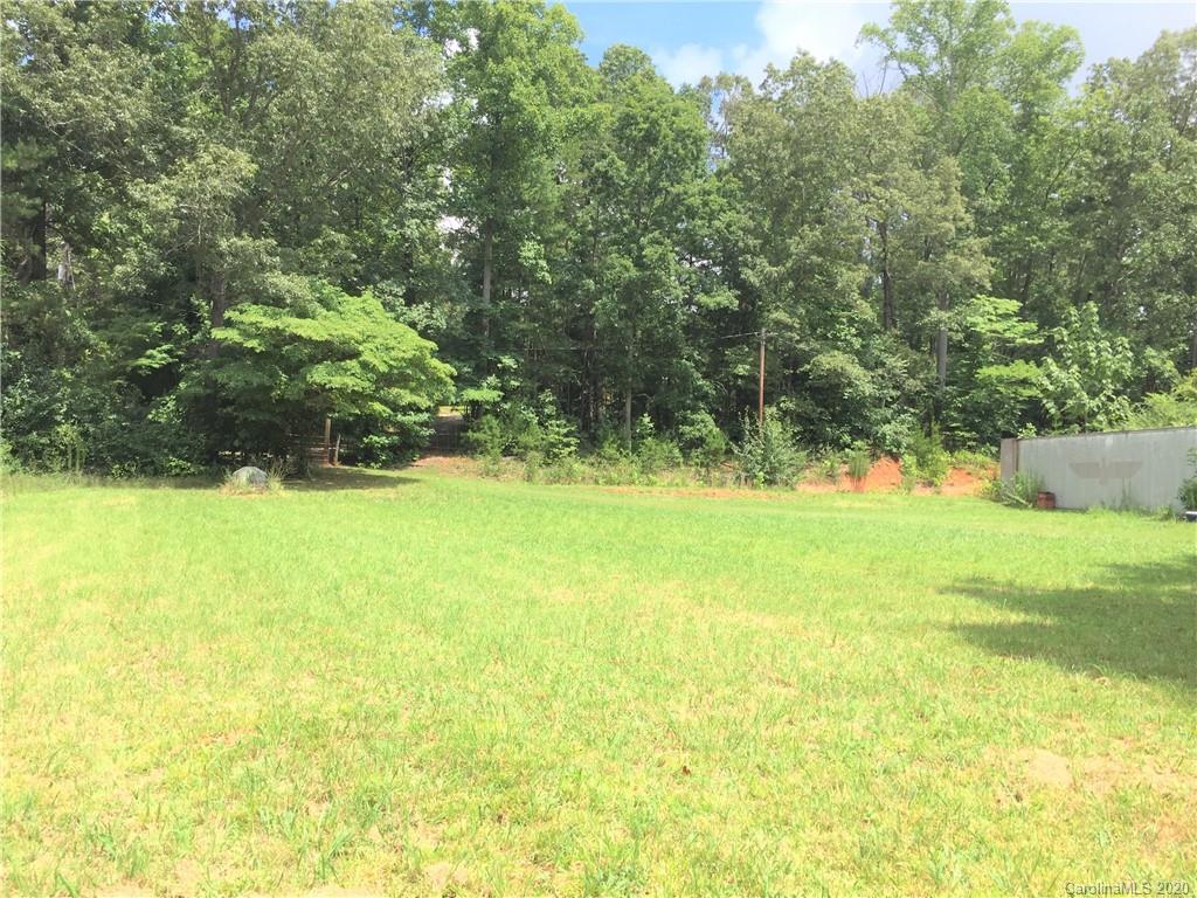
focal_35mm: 29
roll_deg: -2.4
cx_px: 598
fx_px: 1003
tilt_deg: -2.0
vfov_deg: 48.2
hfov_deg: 61.7
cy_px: 449
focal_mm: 4.15
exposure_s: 1/1014
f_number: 2.2
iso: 32
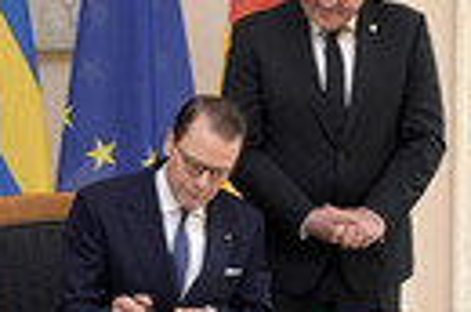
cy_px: 254
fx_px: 1723
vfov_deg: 10.3
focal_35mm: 132
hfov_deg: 15.2
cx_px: -31
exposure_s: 1/80
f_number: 5.6
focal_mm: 38
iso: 1600
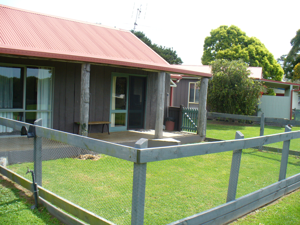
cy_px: 112
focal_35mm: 37
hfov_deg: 50.1
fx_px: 321
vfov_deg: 38.7
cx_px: 150
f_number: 5.6
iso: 80
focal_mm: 6.1
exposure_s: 1/125
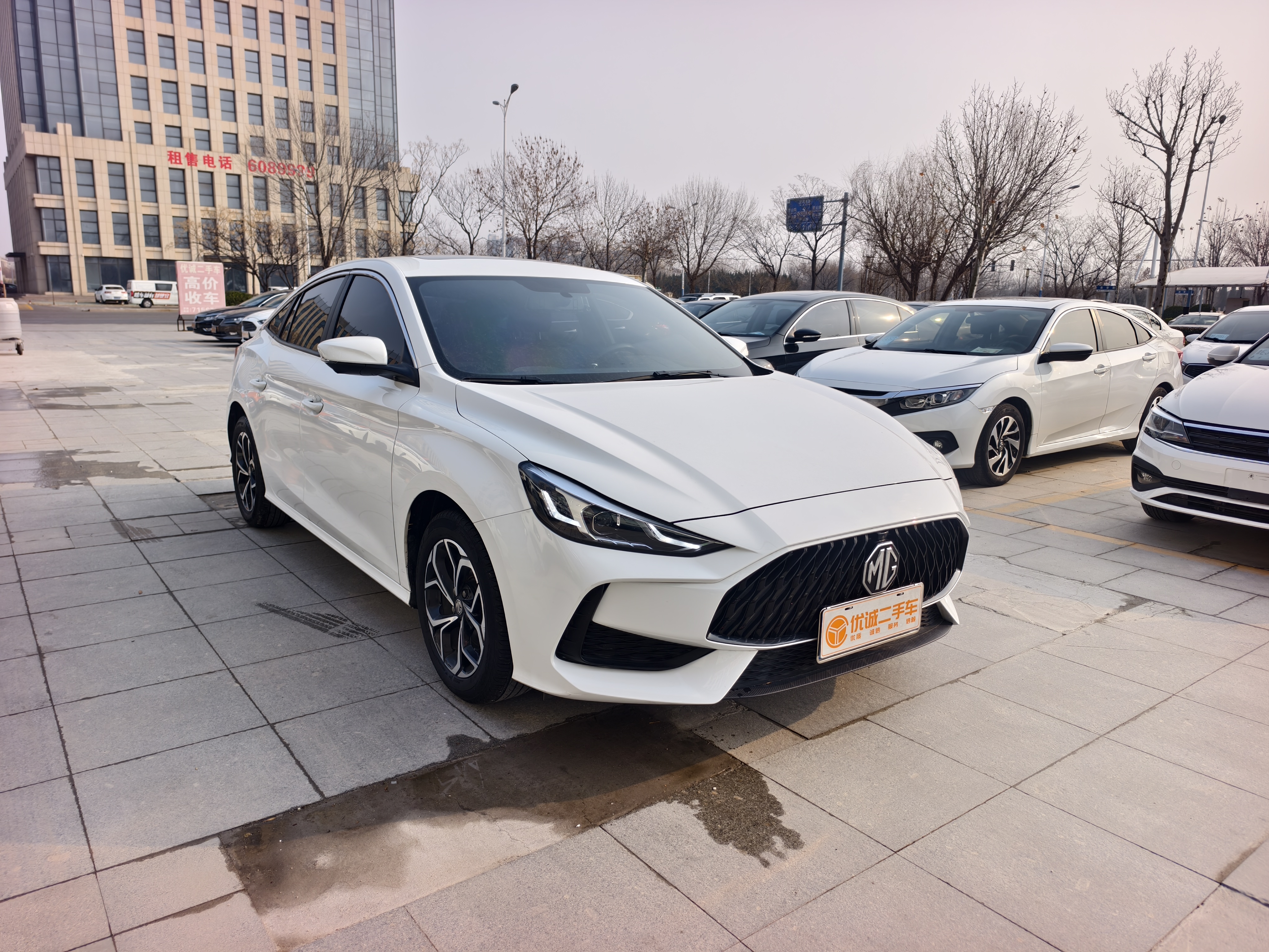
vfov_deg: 58.9
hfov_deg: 73.9
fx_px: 843
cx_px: 634
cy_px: 476
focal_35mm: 23
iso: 71
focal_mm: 5.6
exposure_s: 1/1192
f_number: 1.57
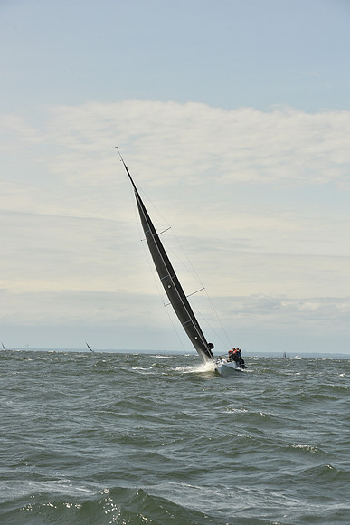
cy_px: 262
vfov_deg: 17.6
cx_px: 175
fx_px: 1691
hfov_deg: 11.8
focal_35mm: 116
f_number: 10
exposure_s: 1/800
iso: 250
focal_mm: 116
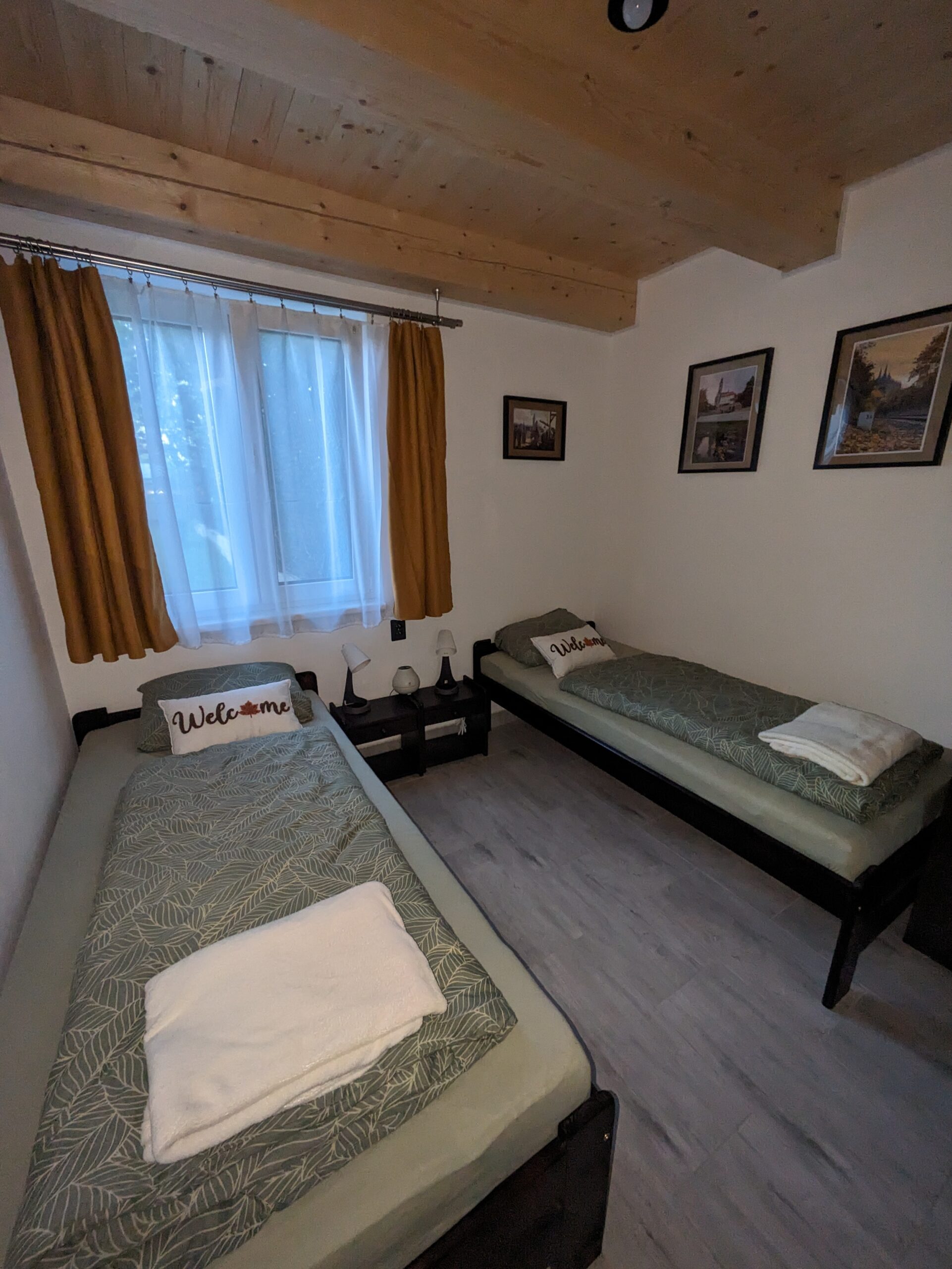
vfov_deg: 102.0
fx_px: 513
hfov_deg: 85.7
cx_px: 476
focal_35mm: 14
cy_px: 634
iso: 537
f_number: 2.2
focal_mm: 1.83
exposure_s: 1/25
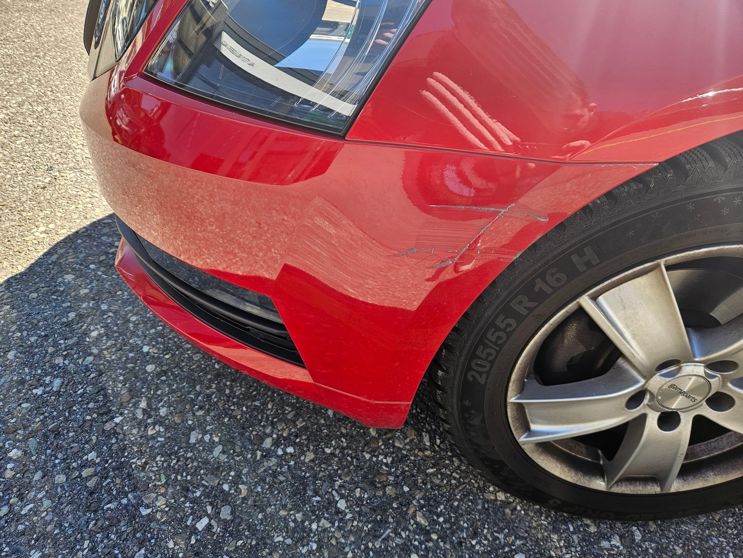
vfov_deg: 58.9
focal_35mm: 23
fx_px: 494
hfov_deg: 73.9
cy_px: 279
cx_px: 372
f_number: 1.8
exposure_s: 1/456
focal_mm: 5.4
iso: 40
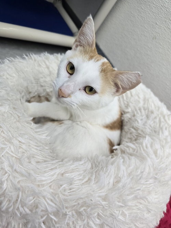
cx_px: 86
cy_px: 114
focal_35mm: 23
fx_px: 152
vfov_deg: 73.9
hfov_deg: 58.9
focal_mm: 6.3
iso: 160
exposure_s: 1/120
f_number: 1.7
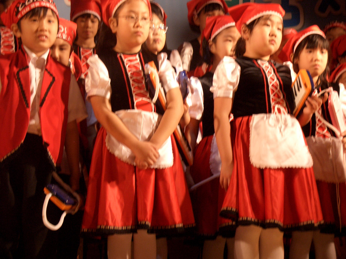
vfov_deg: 11.2
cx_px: 173
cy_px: 130
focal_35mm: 132
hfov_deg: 14.9
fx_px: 1319
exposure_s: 1/80
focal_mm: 28.4
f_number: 4
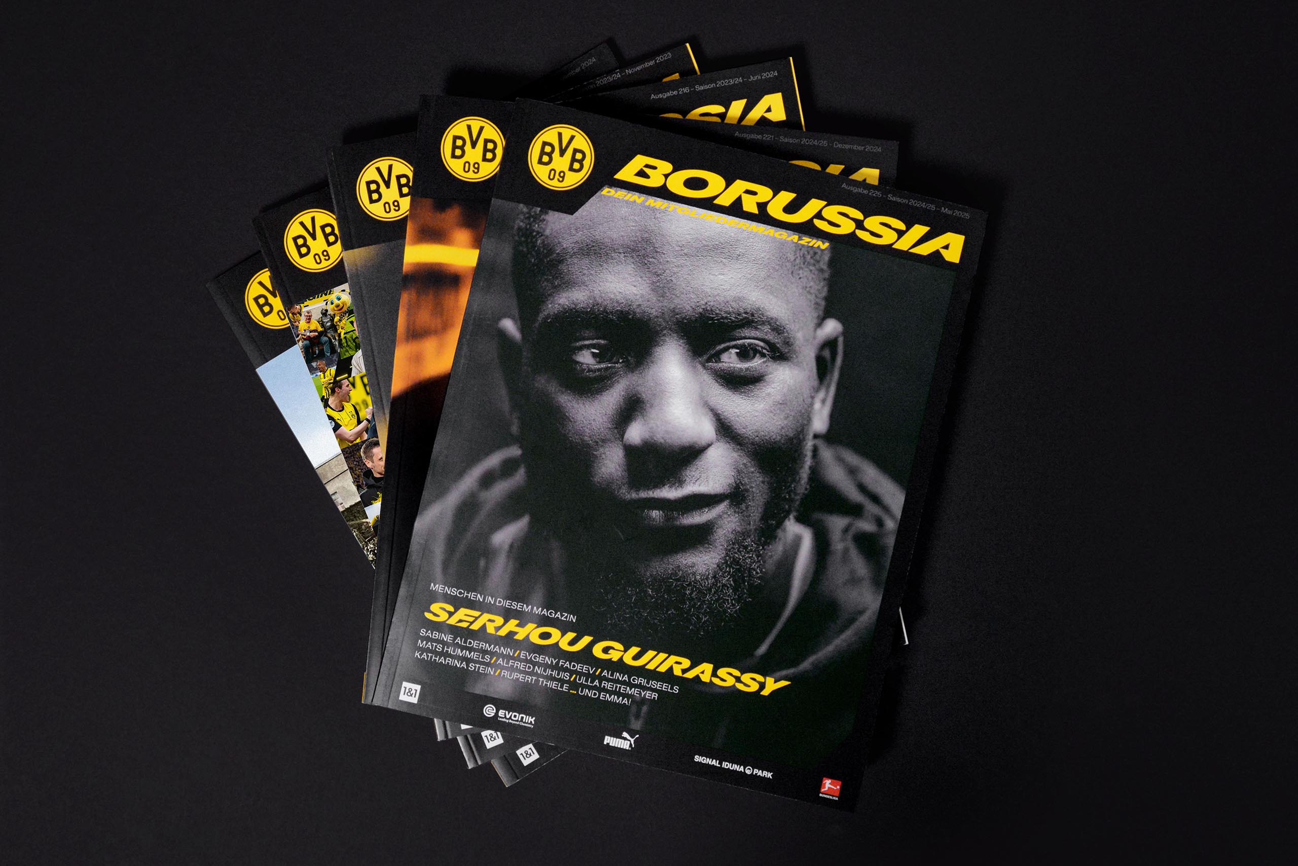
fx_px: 866
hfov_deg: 73.7
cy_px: 433
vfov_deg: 53.2
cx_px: 649
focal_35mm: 24
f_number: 7.1
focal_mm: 24
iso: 6400
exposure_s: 1/250
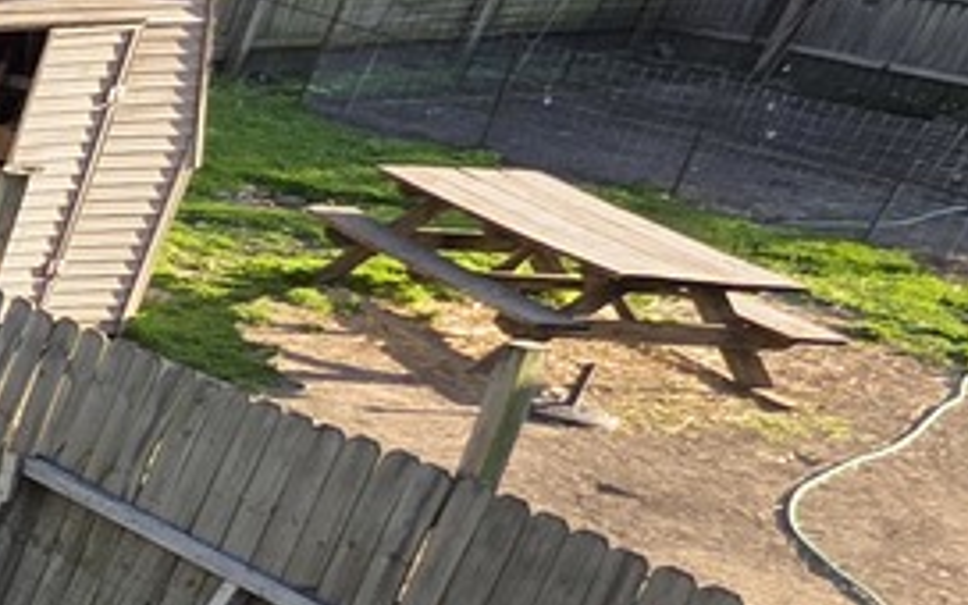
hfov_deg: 13.5
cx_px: -1591
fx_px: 1926
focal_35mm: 73
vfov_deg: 17.5
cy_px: 594
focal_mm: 2.2
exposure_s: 1/501
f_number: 1.9
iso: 40
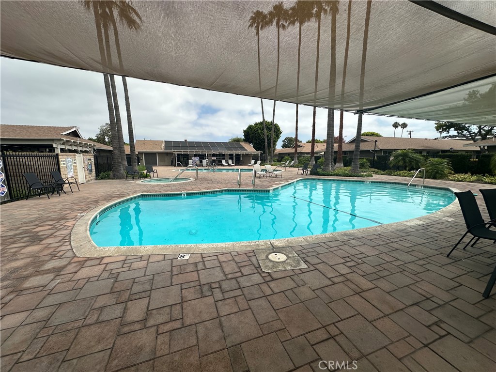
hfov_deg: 102.1
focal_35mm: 14
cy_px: 186
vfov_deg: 85.7
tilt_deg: -8.0
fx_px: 201
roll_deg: +0.0
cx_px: 248
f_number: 2.2
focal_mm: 2.22
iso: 50
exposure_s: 1/3509
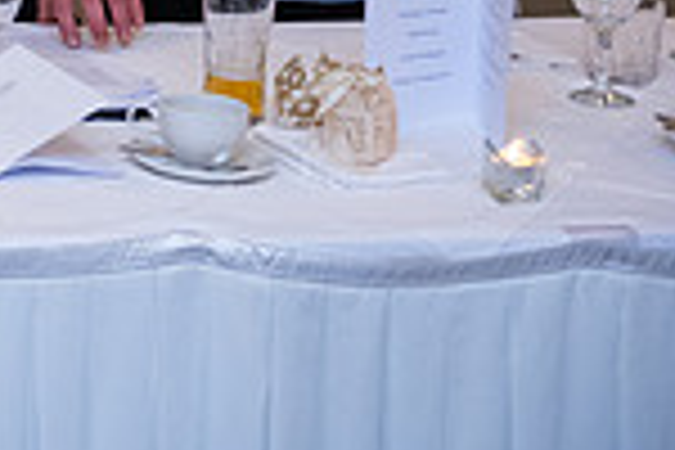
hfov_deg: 10.4
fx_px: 3468
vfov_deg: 7.2
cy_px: -407
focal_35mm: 185
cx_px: -572
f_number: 3.5
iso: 1000
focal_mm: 48
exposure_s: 1/160
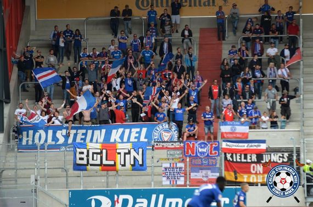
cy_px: 104
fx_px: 2602
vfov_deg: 4.6
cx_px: 156
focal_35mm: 300
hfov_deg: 6.9
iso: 400
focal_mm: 200
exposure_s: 1/1000
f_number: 4
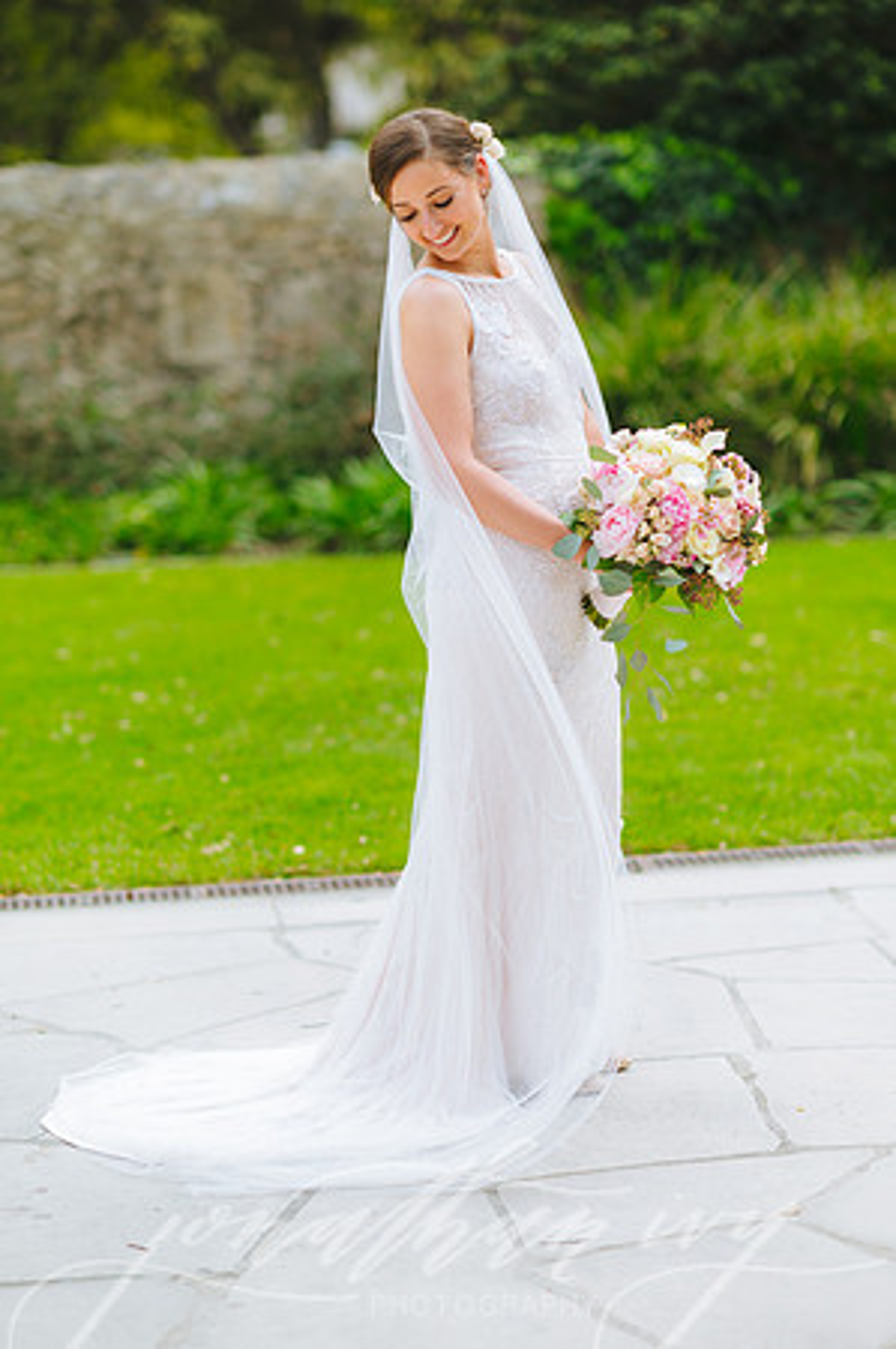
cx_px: 448
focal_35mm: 85
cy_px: 674
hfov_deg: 16.0
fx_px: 3180
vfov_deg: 23.9
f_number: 1.8
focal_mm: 85
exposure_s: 1/2500
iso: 200
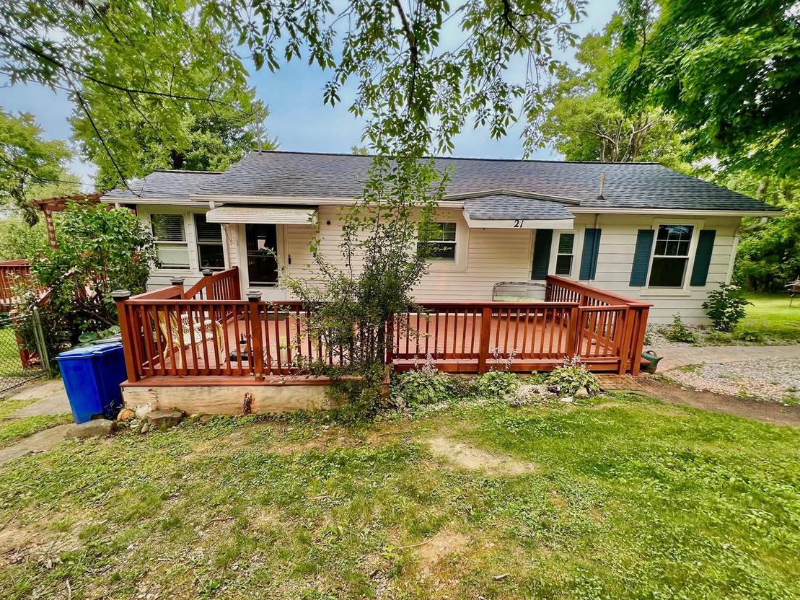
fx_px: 347
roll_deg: -0.8
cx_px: 400
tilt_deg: -13.8
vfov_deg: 81.7
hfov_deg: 98.2
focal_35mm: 15
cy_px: 317
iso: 32
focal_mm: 1.57
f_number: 1.8
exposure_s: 1/214
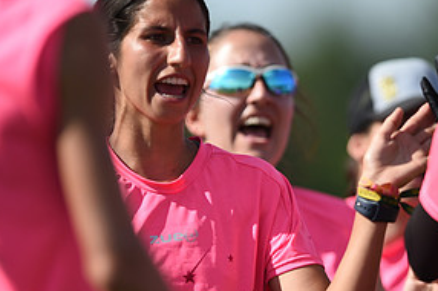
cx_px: 288
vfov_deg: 1.7
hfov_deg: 2.5
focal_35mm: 810
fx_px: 9844
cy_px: 162
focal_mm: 400
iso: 100
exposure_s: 1/2000
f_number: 2.8
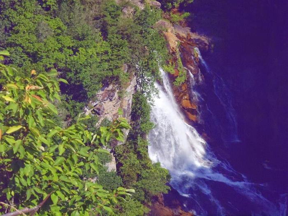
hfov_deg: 14.1
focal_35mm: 140
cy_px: 108
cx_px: 144
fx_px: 1165
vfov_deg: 10.6
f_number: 16
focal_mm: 25
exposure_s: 1/160
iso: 400
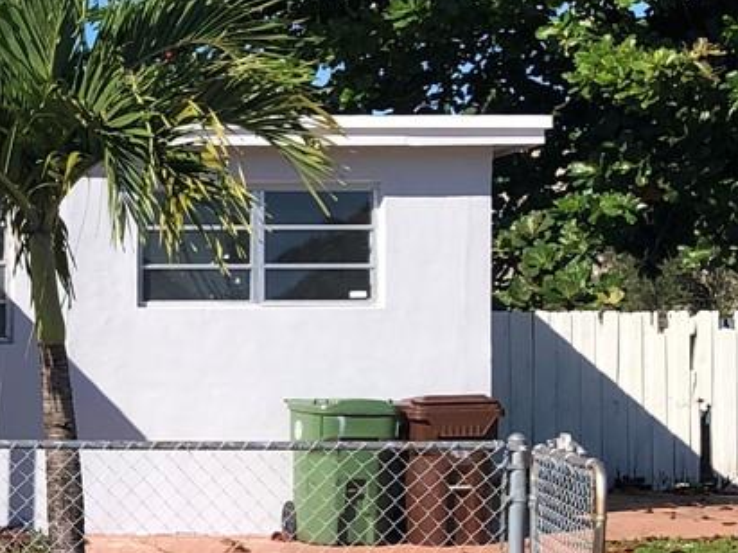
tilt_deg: -0.9
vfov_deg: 13.5
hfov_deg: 16.4
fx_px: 2323
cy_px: 411
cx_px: -381
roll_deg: +0.0
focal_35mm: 109
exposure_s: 1/1799
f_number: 1.8
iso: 20
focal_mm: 4
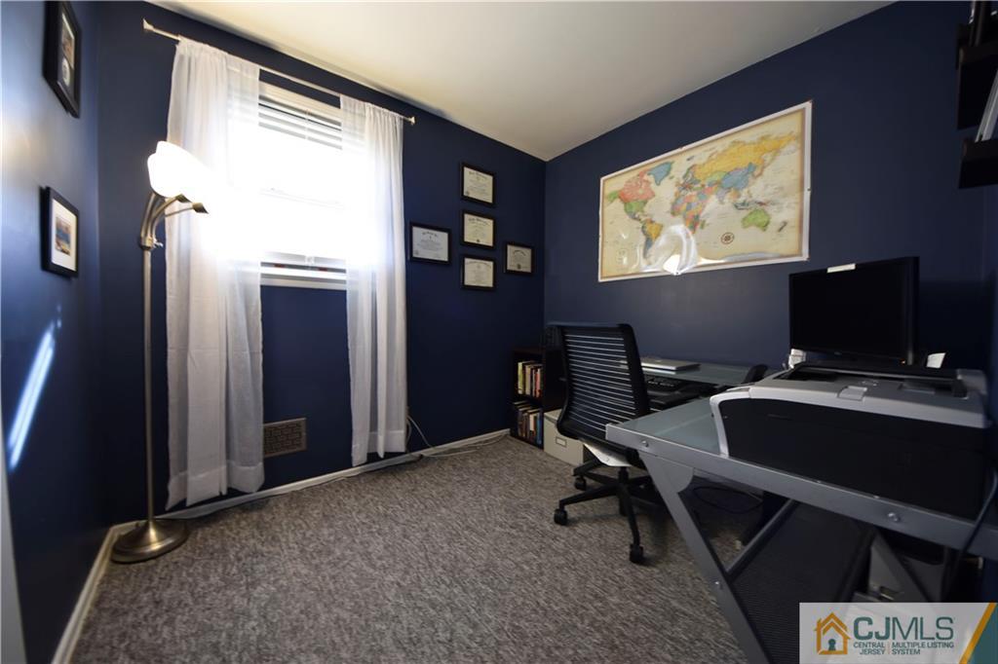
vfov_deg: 90.0
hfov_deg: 112.6
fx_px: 333
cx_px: 499
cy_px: 332
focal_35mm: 12
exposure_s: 1/13
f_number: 4.5
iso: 100
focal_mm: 8
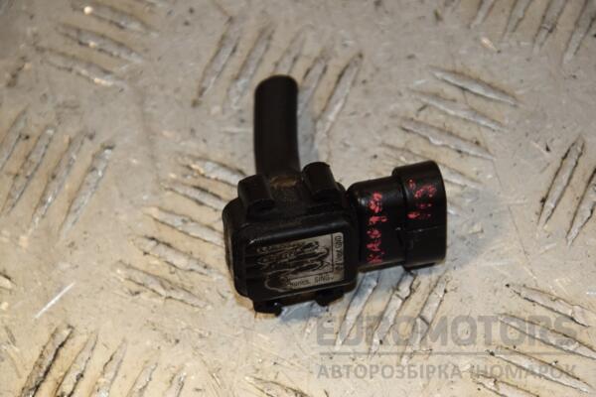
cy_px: 198
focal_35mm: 158
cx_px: 298
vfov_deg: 8.7
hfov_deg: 13.0
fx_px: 2607
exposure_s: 1/200
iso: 800
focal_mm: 105
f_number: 8
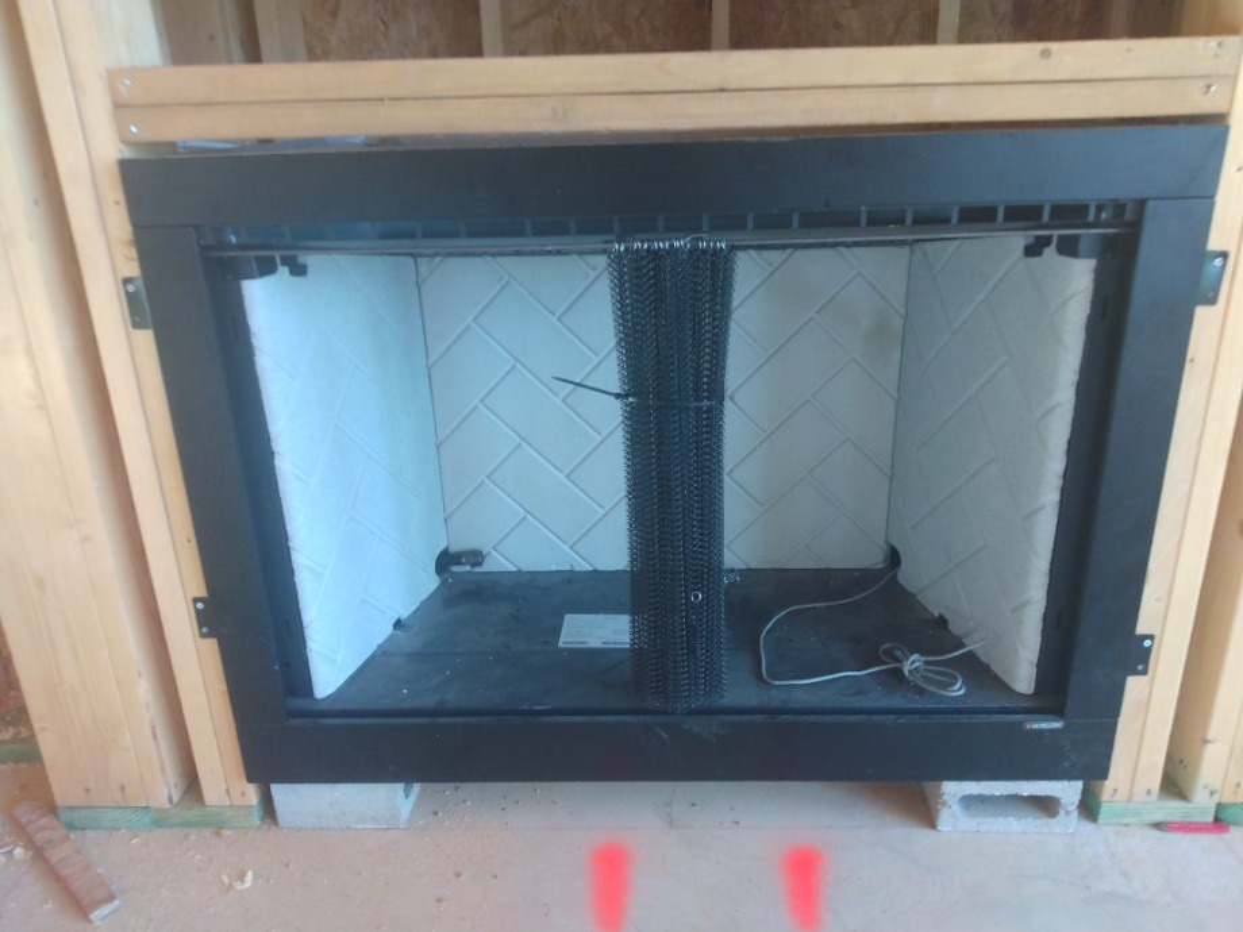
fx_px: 718
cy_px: 466
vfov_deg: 66.0
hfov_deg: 81.7
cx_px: 622
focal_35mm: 20
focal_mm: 3.54
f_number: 2
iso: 253
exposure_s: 1/30
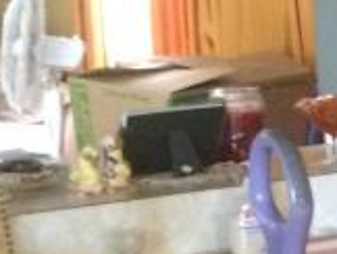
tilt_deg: -7.7
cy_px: 115
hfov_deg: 8.9
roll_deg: -1.1
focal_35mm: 183
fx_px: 1784
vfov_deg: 8.1
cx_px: 988
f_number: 2.2
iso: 320
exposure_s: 1/20
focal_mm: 4.15
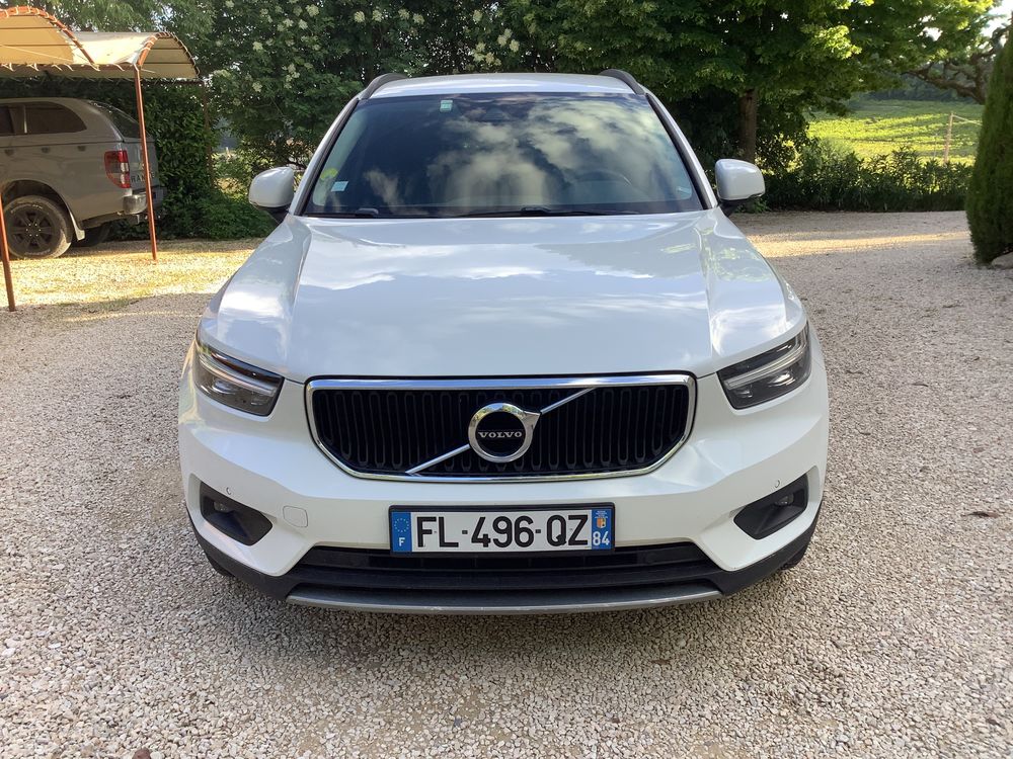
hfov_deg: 58.4
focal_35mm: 31
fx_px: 907
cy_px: 380
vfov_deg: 45.4
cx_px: 506
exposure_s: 1/220
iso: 25
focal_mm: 3.3
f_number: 2.4
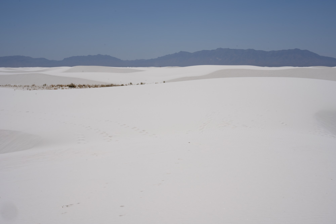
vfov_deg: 27.0
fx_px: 467
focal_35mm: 50
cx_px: 168
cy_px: 112
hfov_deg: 39.6
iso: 50
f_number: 18
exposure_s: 1/125
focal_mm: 50
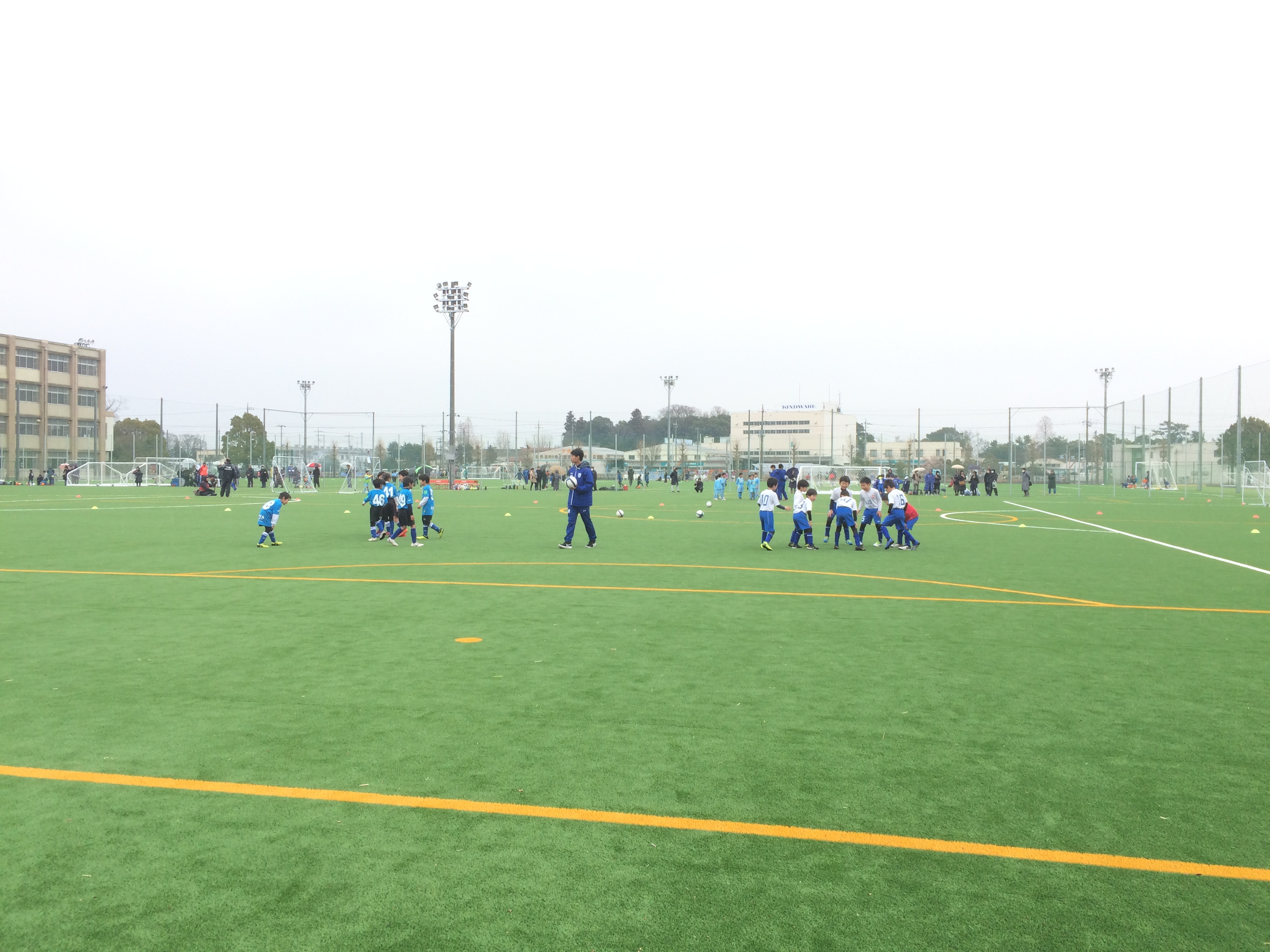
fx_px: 1064
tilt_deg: -1.9
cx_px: 635
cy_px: 476
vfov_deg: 48.2
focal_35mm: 29
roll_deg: +1.1
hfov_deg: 61.7
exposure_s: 1/410
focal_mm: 4.15
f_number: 2.2
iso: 32
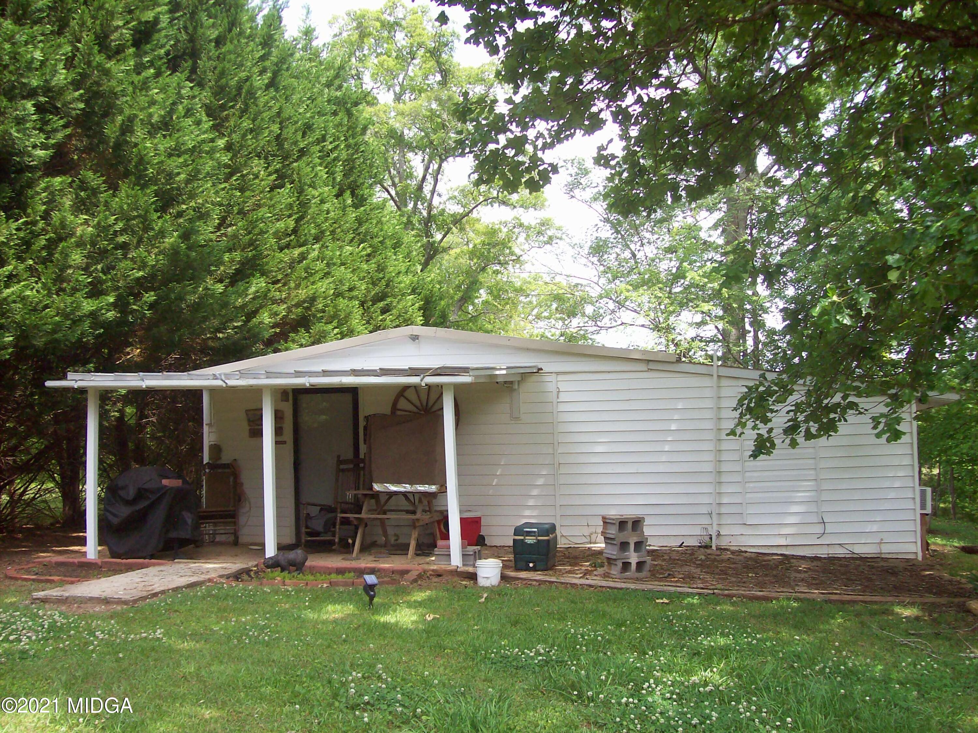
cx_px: 489
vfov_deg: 39.6
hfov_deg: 51.4
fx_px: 1017
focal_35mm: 36
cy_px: 366
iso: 80
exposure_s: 1/327
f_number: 2.7
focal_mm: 6
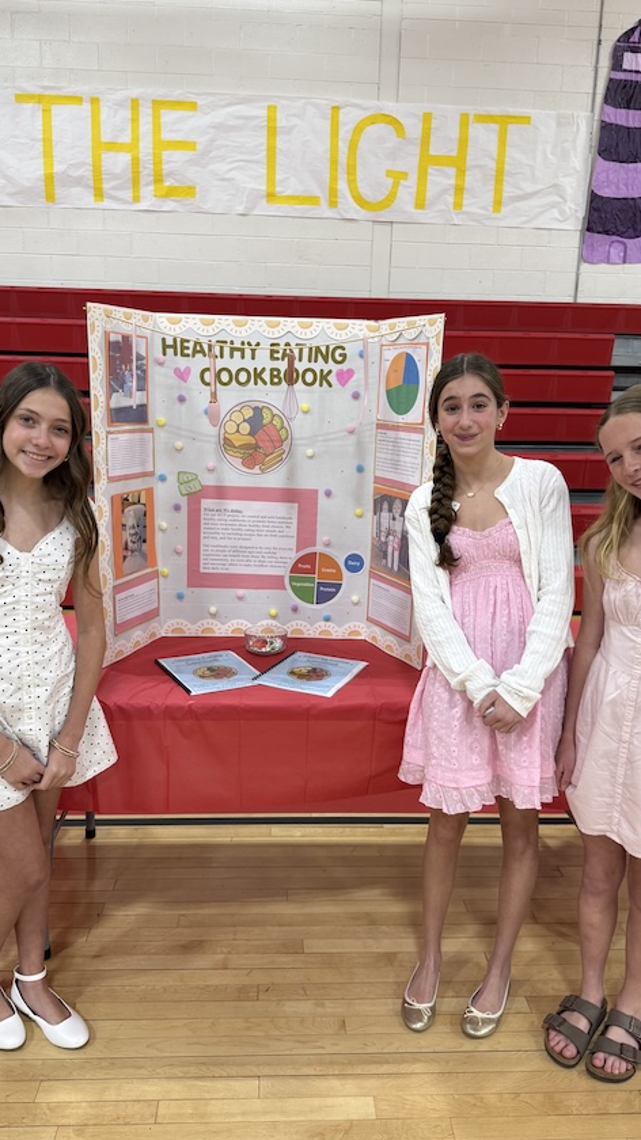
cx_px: 318
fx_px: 817
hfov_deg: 42.9
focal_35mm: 27
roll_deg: -0.9
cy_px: 579
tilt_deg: -13.6
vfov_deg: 69.9
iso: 200
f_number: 1.78
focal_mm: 6.76
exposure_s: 1/121
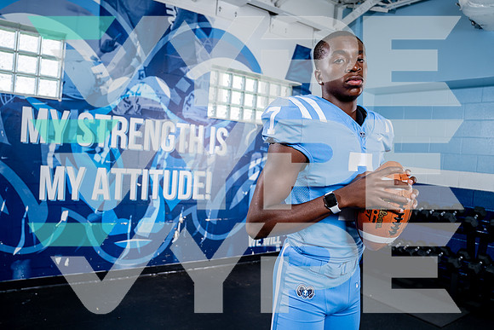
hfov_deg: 69.1
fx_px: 359
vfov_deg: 49.4
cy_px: 165
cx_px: 247
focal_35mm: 26
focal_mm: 24
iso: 100
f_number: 4
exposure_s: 1/250
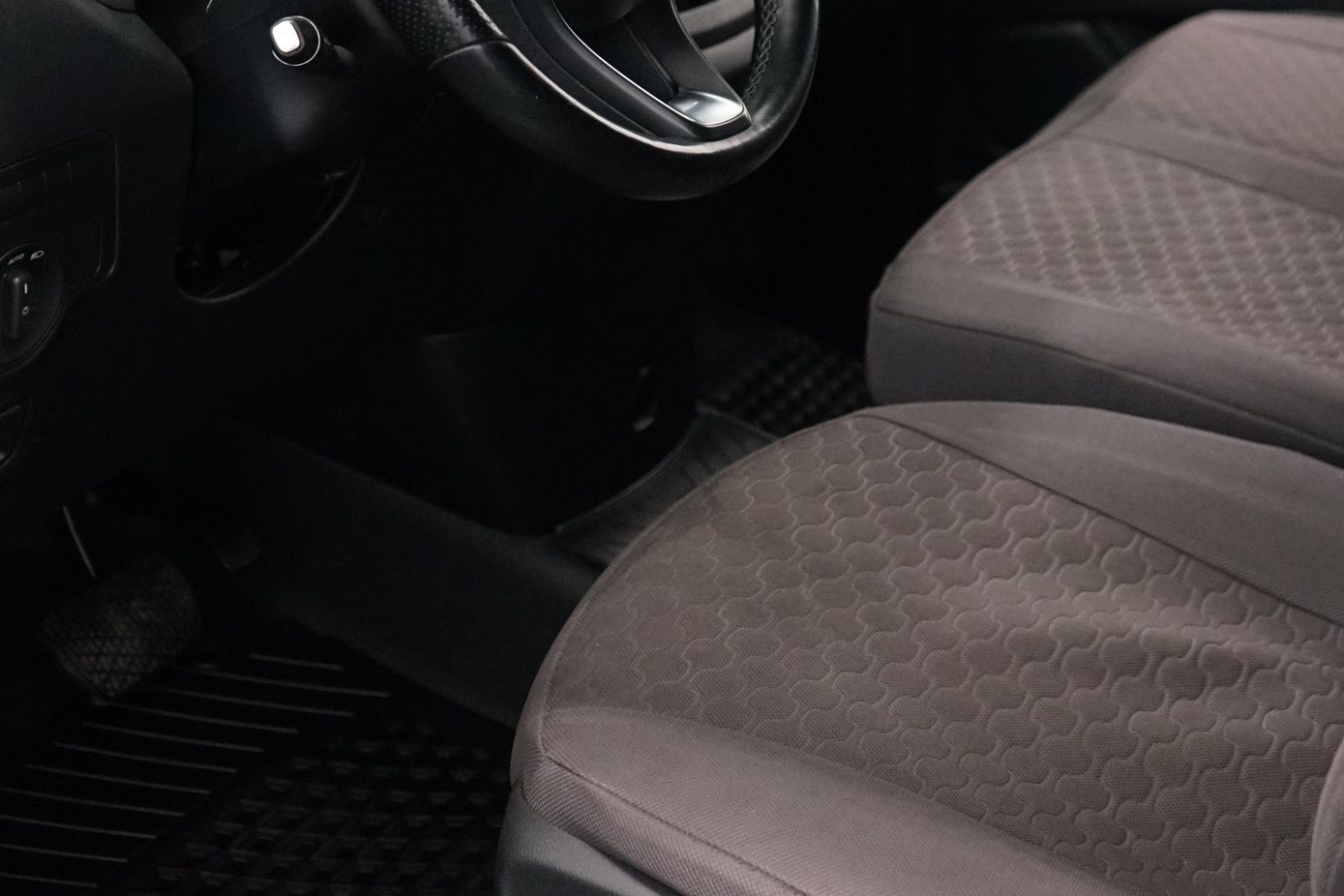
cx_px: 662
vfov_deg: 24.7
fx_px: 2016
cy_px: 192
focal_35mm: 54
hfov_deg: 36.9
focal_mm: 30
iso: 4000
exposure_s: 1/160
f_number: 3.5
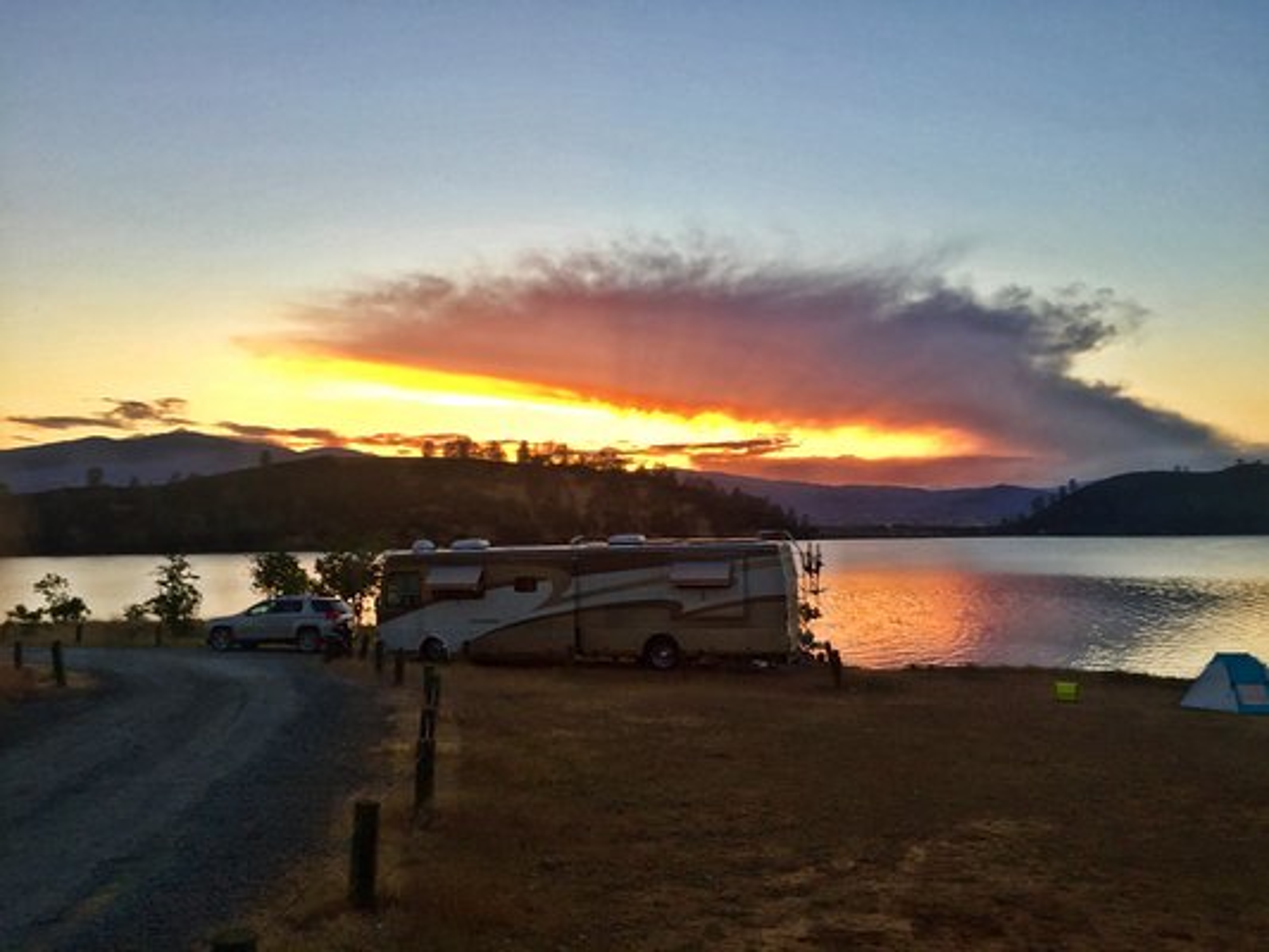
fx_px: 1063
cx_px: 634
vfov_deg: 48.2
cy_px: 476
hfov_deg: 61.6
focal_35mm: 29
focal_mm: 4.15
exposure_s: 1/100
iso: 40
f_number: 2.2
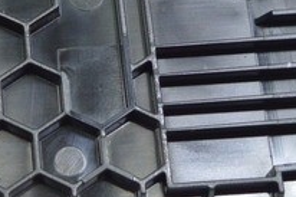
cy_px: -34
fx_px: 1224
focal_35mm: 149
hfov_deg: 13.3
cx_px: -78
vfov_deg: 9.1
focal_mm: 20
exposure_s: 1/50
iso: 400
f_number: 3.8
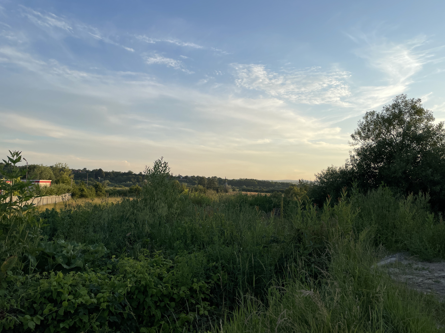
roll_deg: -0.3
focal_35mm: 26
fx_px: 334
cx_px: 222
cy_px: 166
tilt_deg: +6.6
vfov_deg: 53.1
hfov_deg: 67.3
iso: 32
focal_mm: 4.2
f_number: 1.6
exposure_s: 1/2020
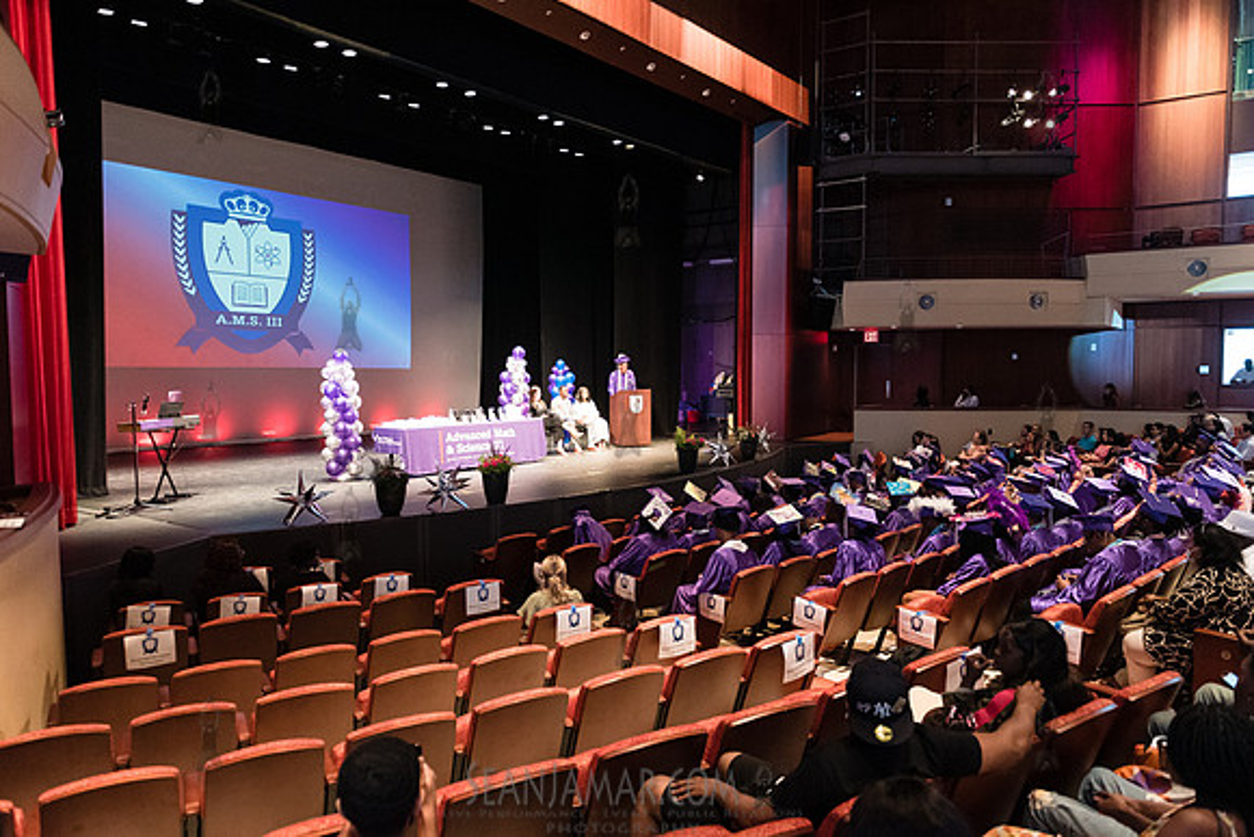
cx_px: 627
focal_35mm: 25
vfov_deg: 50.5
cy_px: 418
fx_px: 886
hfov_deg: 70.5
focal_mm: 24
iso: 3200
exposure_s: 1/160
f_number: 3.5
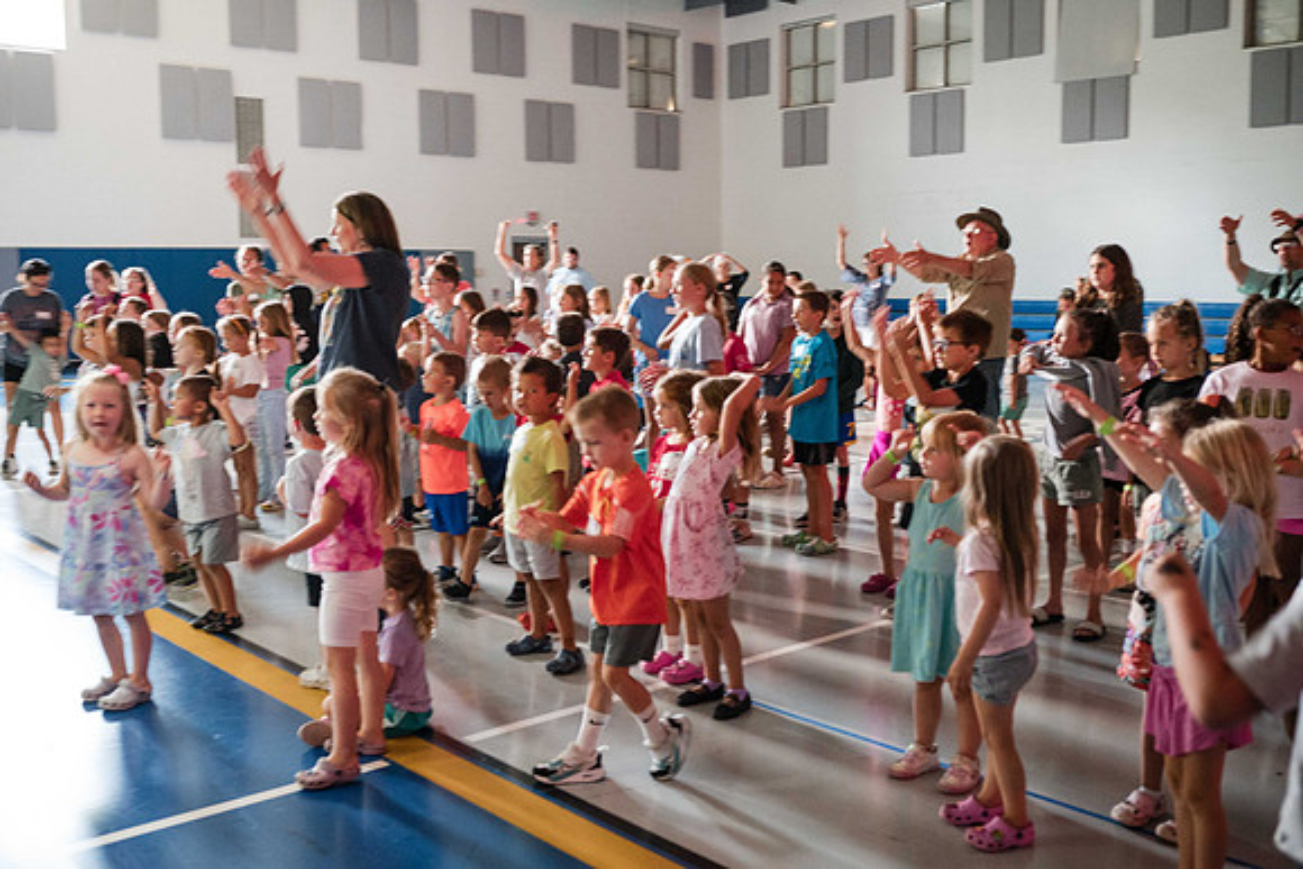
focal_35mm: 37
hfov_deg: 51.7
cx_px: 646
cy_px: 427
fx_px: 1344
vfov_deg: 35.9
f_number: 2.8
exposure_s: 1/60
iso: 5000
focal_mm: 35
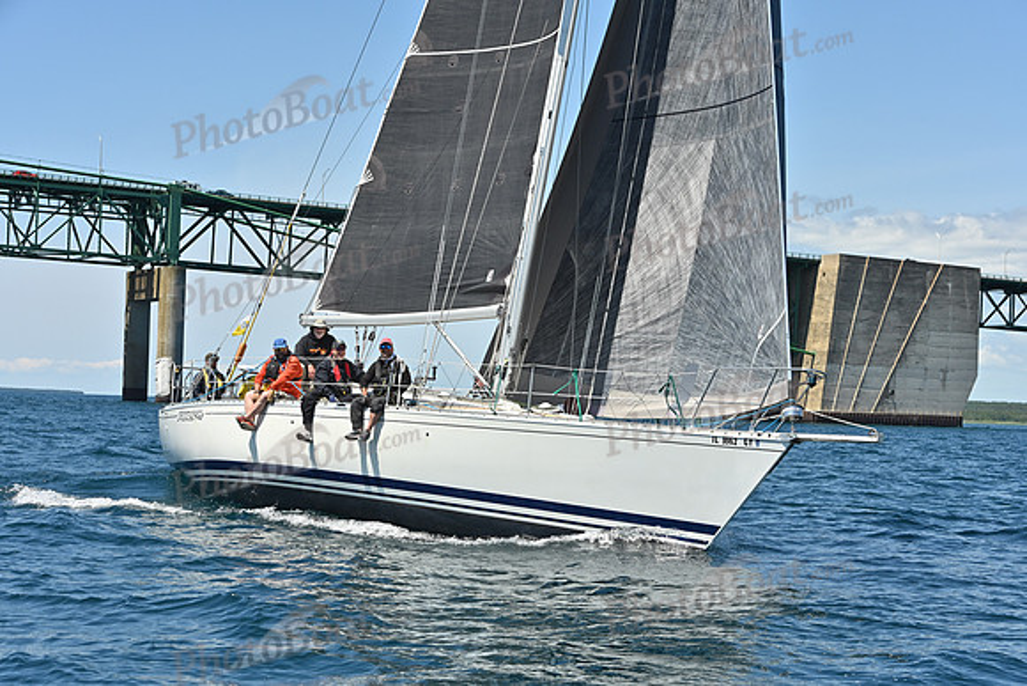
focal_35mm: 70
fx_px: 1997
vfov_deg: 19.5
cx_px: 514
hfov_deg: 28.8
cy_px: 343
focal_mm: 70
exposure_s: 1/1000
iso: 320
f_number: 9
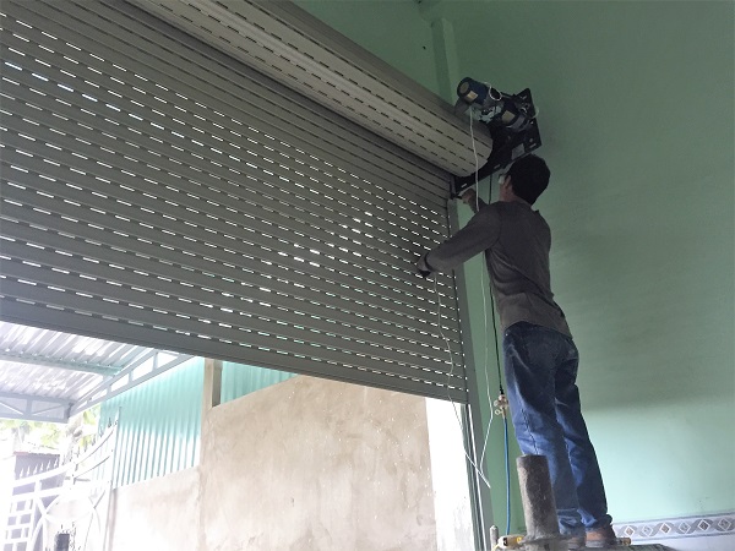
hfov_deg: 61.7
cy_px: 276
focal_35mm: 29
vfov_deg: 48.2
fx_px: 616
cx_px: 368
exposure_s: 1/33
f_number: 2.2
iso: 64
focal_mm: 4.15
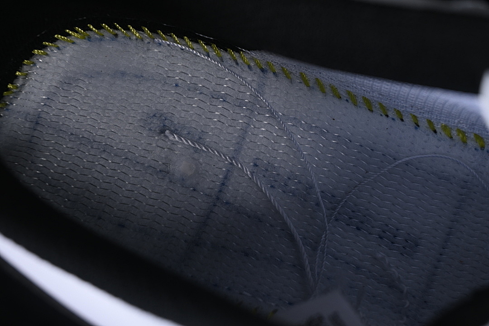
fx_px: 1019
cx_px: 244
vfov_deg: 18.2
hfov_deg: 27.0
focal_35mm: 75
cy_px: 163
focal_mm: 50
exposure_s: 1/80
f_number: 6.3
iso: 160
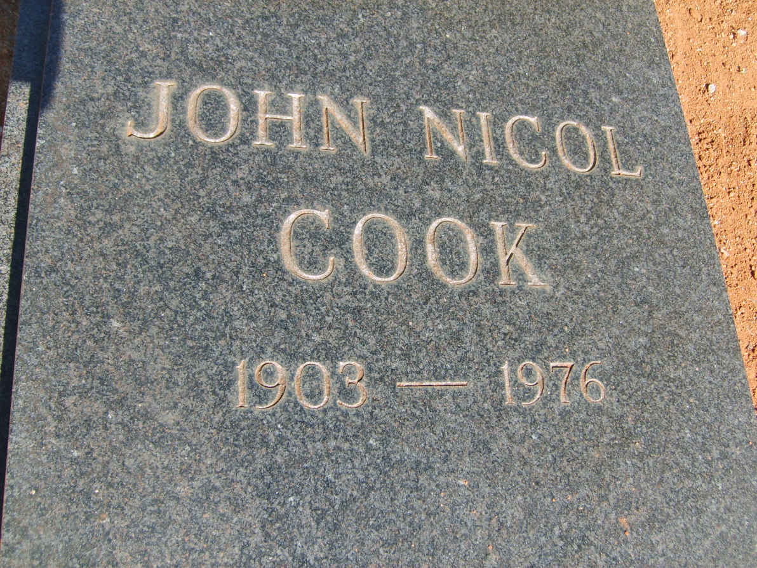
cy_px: 284
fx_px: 765
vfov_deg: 40.7
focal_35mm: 35
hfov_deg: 52.6
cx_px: 378
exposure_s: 1/350
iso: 50
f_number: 2.8
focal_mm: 5.8
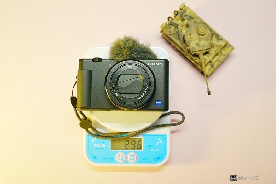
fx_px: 333
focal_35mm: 44
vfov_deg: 30.8
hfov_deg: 45.0
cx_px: 138
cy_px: 92
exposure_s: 1/160
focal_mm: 29
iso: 5000
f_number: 4.5
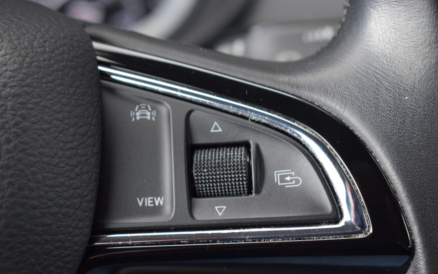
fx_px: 955
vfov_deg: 16.3
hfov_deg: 25.8
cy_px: 147
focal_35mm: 80
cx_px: 219
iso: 640
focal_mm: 52
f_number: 5.6
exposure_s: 1/60
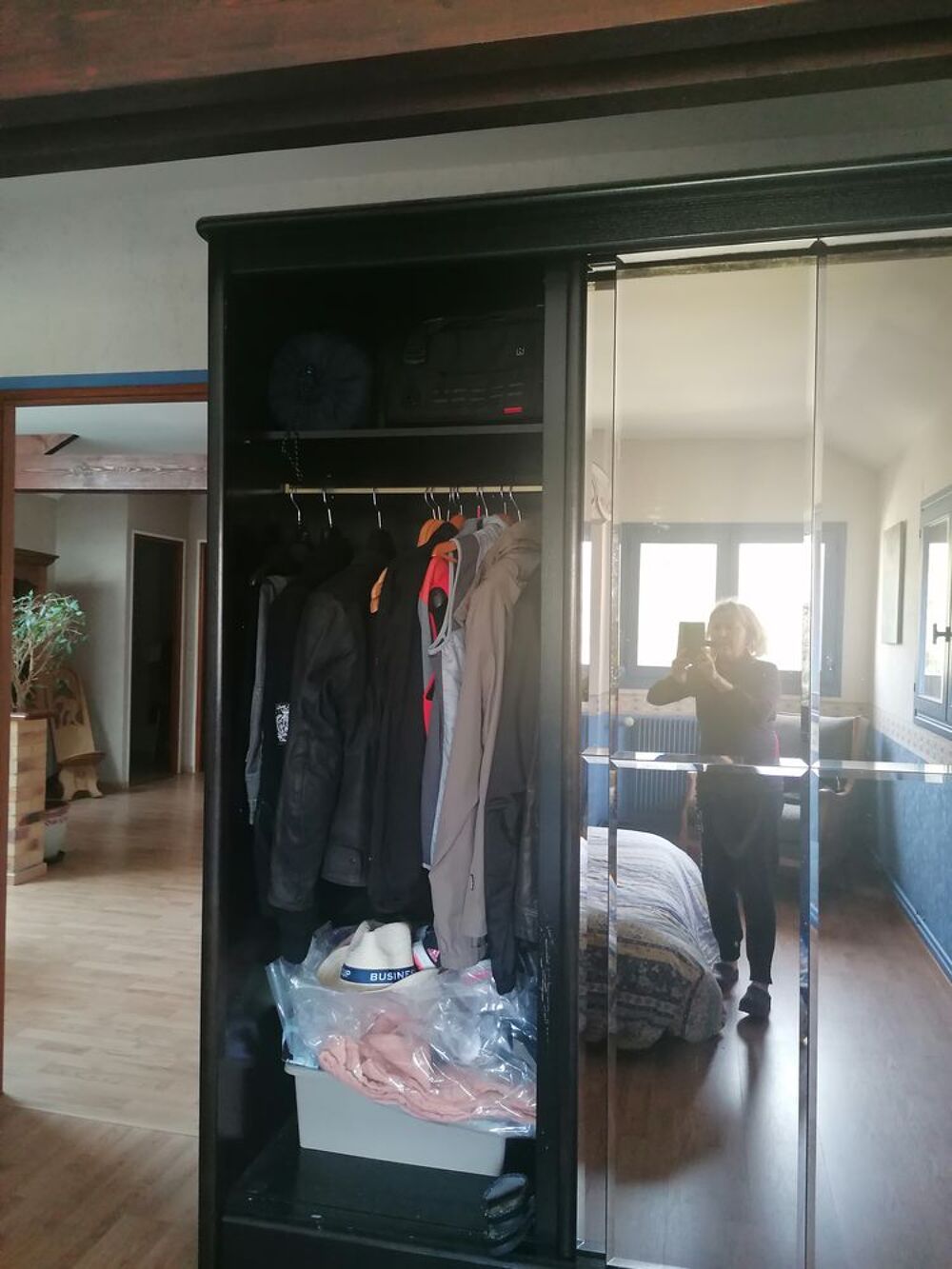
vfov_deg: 65.3
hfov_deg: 51.4
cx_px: 476
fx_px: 990
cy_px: 634
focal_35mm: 27
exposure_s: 1/33.3
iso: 320
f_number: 1.8
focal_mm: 4.75
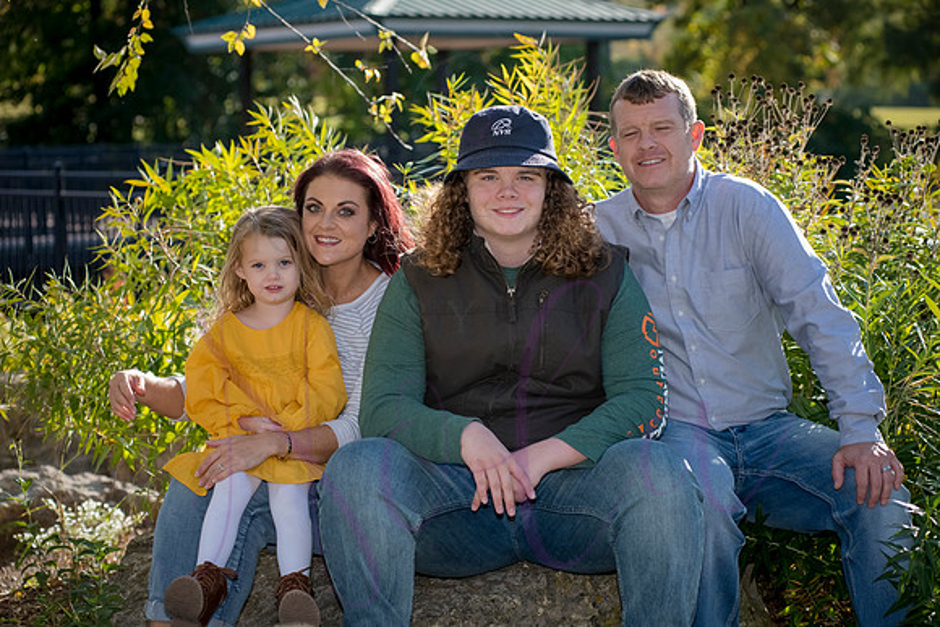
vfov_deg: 17.1
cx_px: 470
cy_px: 314
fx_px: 2089
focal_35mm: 80
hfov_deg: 25.4
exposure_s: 1/1000
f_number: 5
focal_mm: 80
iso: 640
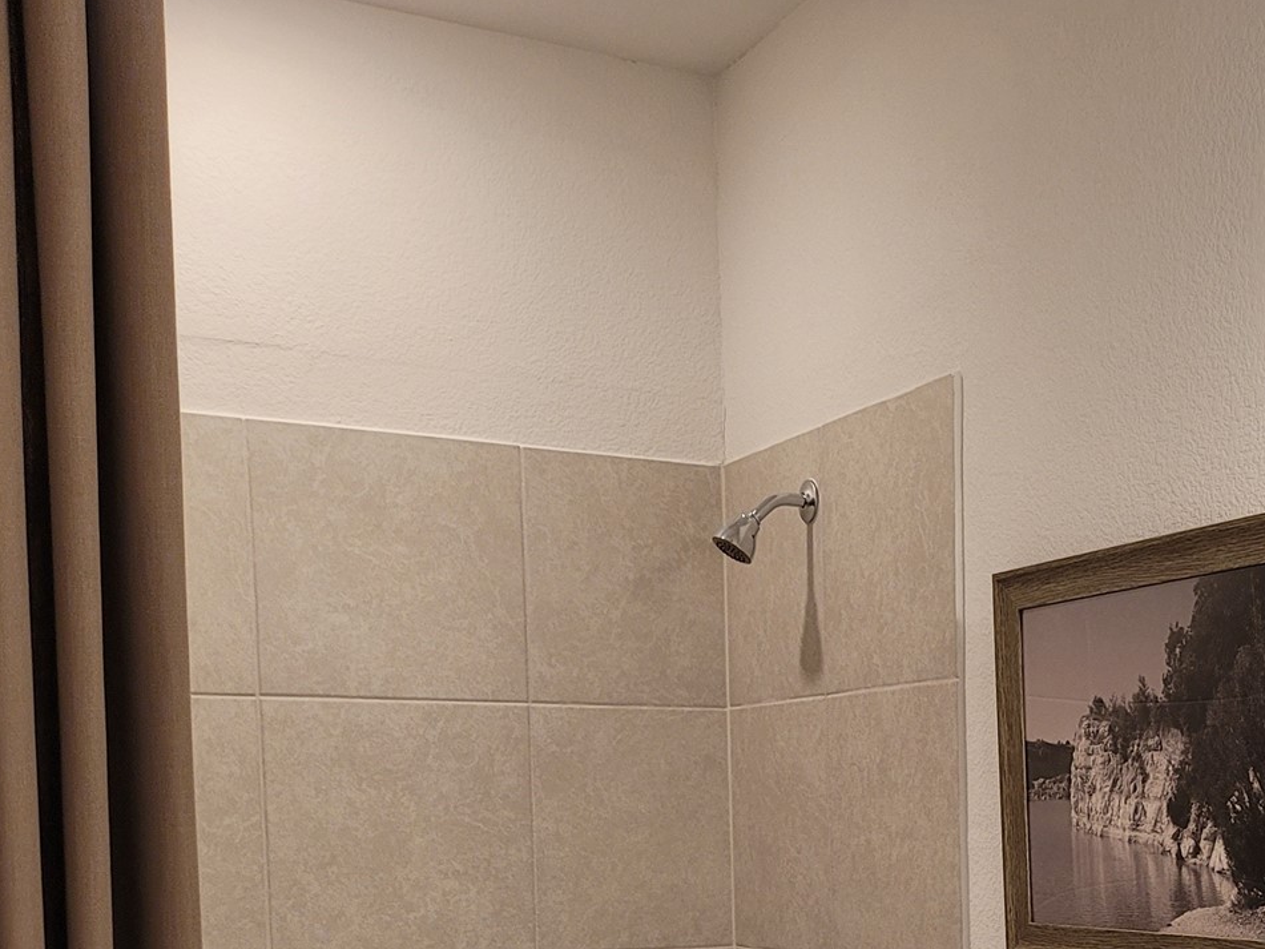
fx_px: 2046
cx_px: 1011
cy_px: 994
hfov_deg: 33.4
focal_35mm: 56
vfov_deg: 24.6
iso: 160
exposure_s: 1/120
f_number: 1.8
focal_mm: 5
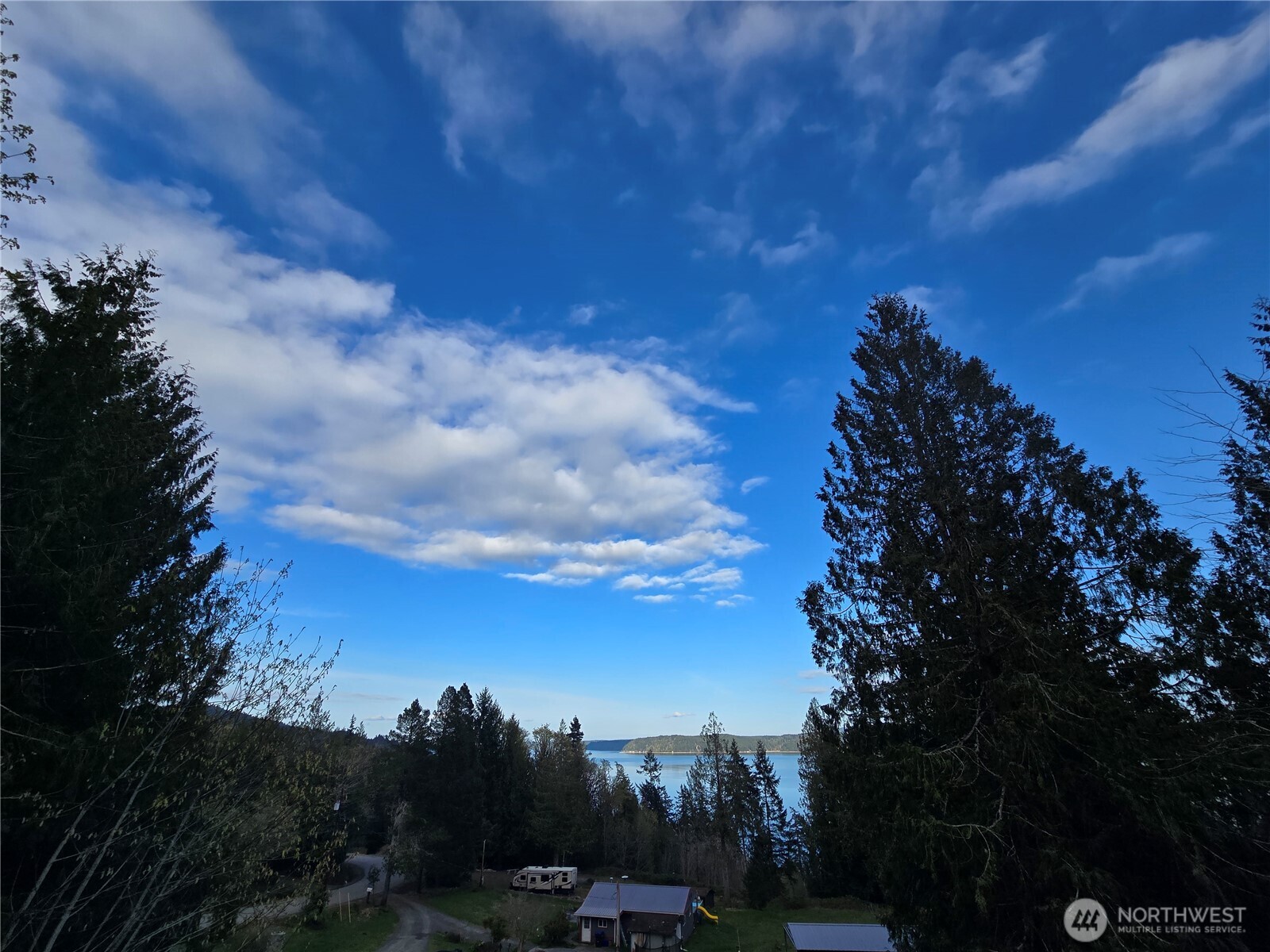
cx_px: 635
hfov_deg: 106.2
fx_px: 477
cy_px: 476
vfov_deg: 89.9
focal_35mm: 13
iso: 50
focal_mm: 2.2
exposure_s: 1/1619
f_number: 2.2
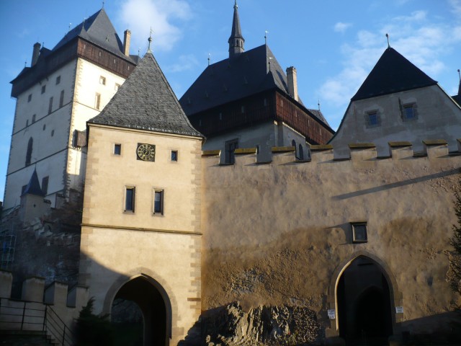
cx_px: 230
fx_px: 493
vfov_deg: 38.7
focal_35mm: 37
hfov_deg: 50.1
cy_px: 173
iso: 100
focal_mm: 6.1
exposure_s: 1/640
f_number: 2.8
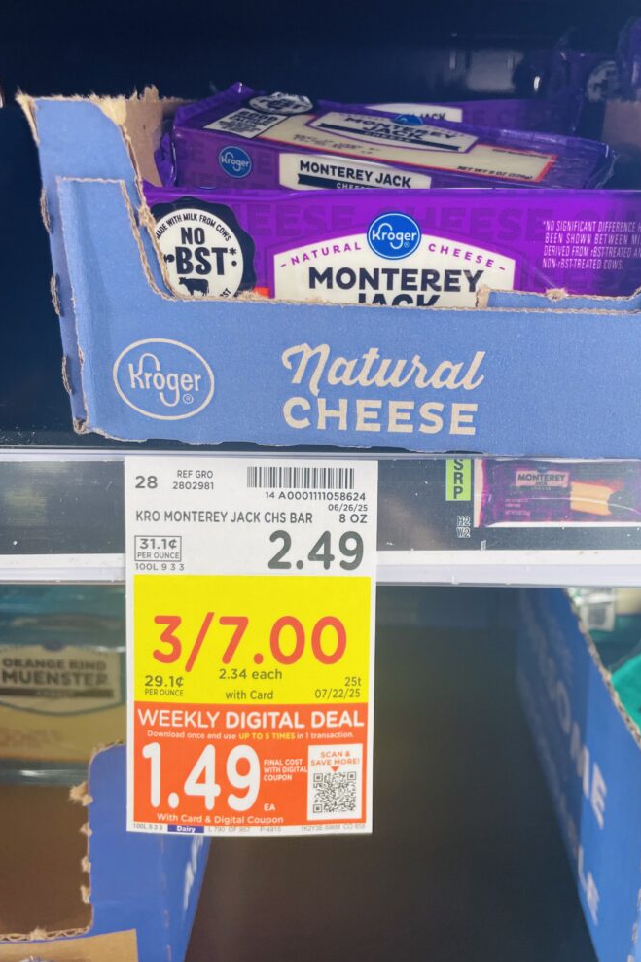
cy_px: 484
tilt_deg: -23.2
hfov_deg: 46.3
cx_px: 348
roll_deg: -0.8
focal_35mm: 28
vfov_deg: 65.5
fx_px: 748
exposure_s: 1/121
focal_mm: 4.2
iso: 64
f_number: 1.6
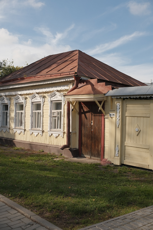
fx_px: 255
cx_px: 76
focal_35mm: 40
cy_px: 115
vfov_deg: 48.5
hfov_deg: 33.4
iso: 320
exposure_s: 1/1500
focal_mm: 26.4
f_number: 4
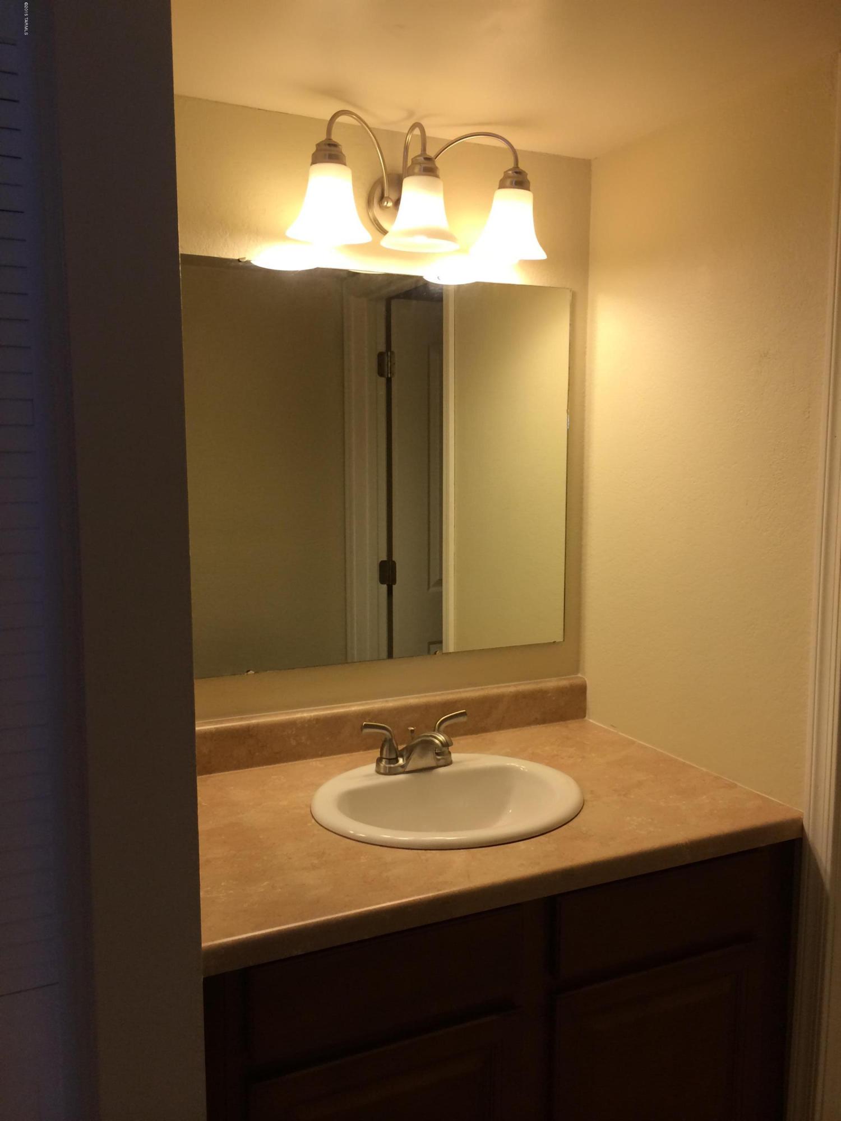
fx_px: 972
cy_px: 560
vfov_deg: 60.0
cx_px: 420
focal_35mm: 30
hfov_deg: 46.8
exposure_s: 1/40
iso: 40
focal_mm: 4.12
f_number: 2.2
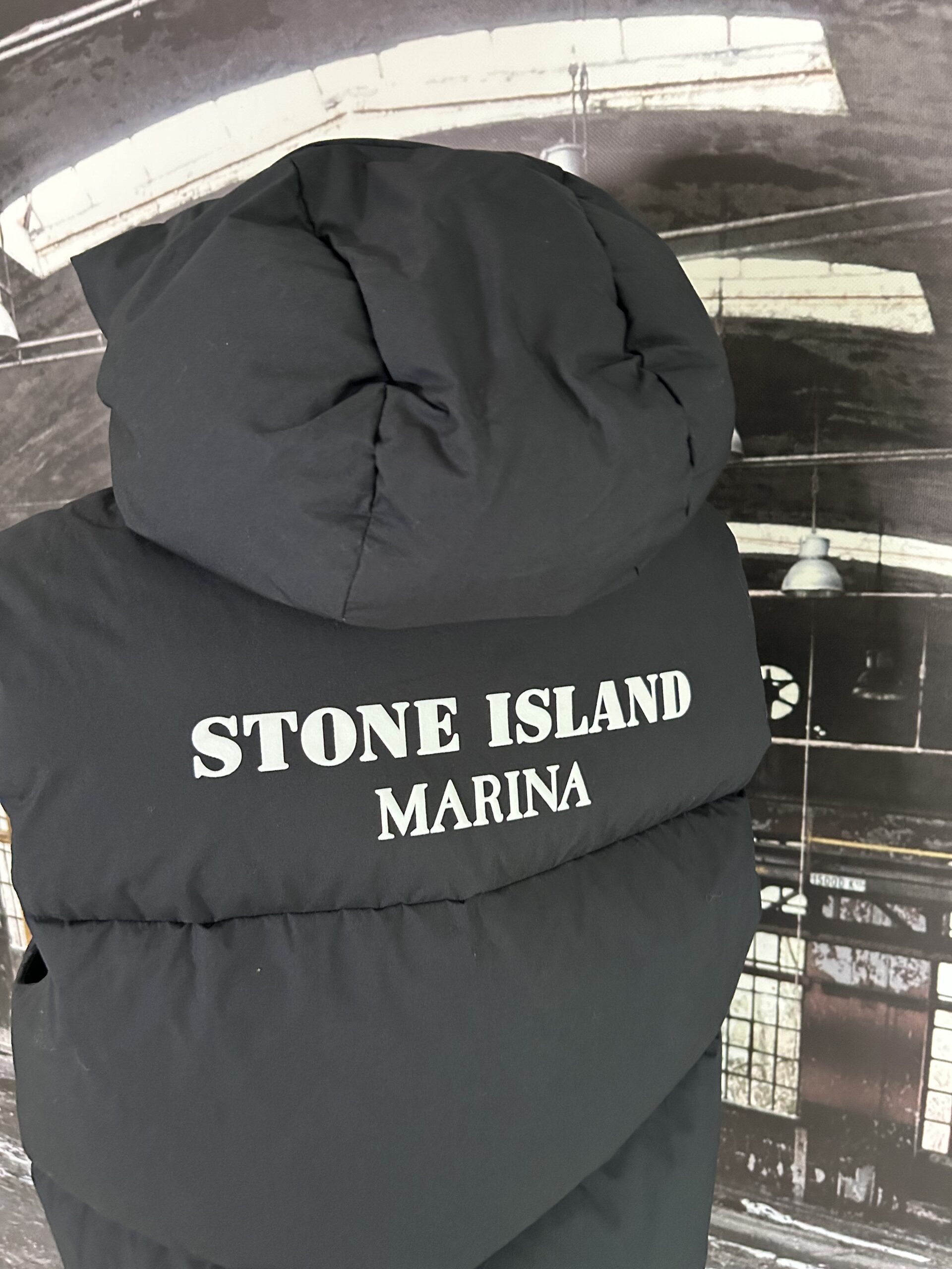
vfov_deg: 67.3
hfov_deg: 53.1
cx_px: 476
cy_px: 634
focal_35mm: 26
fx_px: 953
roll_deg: +3.6
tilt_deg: -16.9
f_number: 1.5
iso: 500
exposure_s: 1/33
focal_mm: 5.7
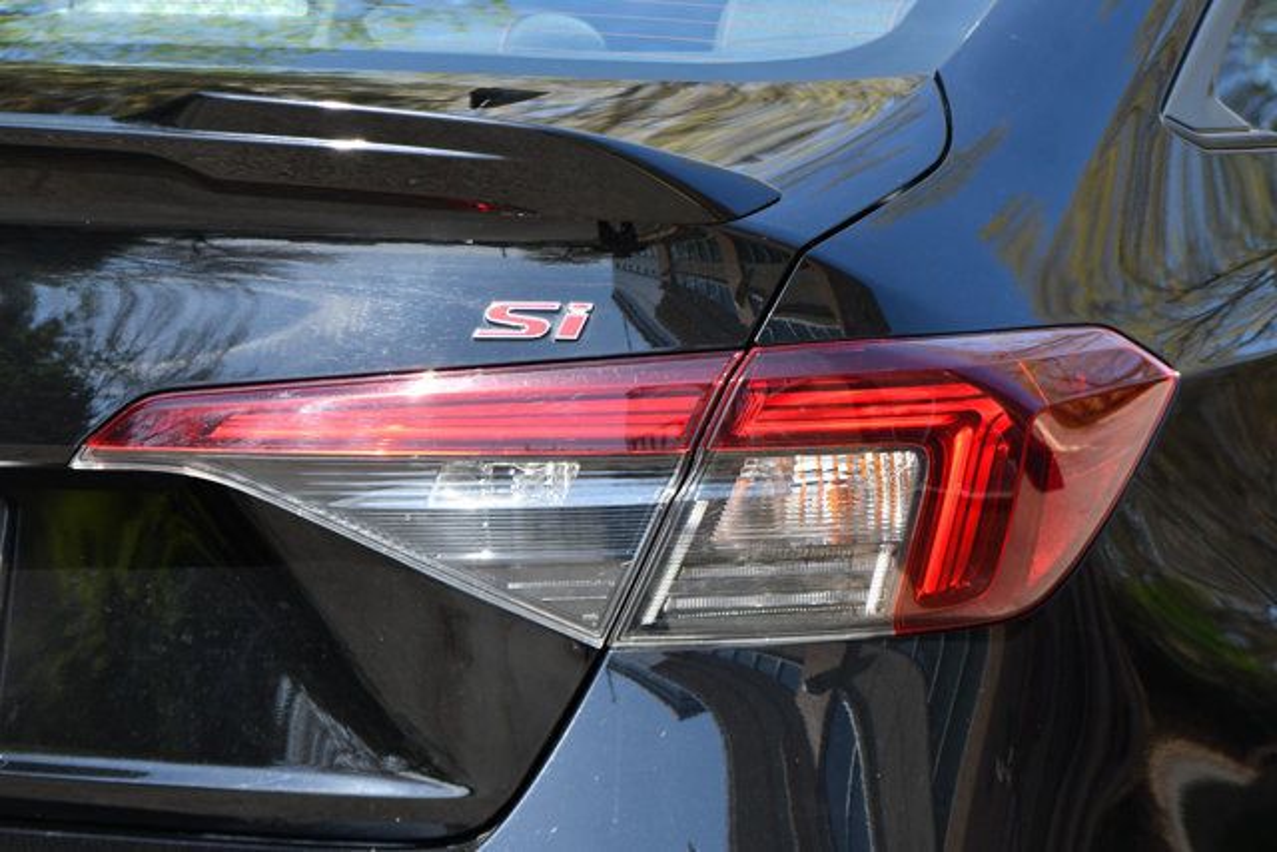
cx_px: 638
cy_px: 426
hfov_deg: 14.9
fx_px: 4896
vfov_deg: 9.9
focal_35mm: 138
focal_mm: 92
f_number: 6.3
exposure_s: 1/250
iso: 200
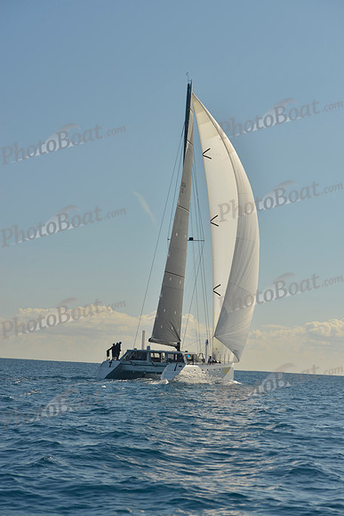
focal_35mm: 85
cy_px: 258
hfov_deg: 16.1
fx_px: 1218
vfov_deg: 23.9
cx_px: 172
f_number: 8
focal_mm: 85
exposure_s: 1/640
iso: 200
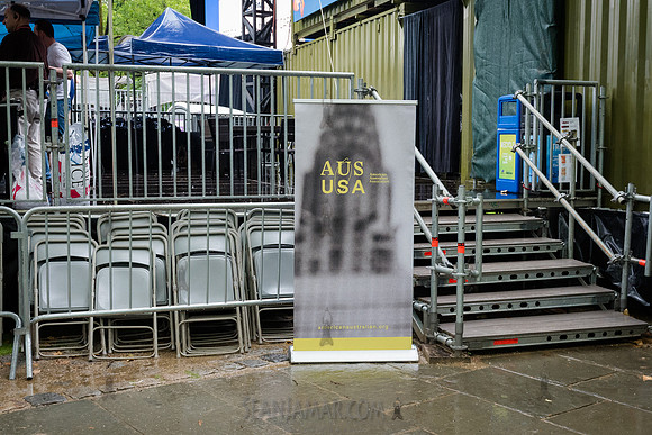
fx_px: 816
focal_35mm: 45
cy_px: 220
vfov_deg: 29.8
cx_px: 343
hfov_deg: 43.5
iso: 2000
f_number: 4.5
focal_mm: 31
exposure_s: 1/250
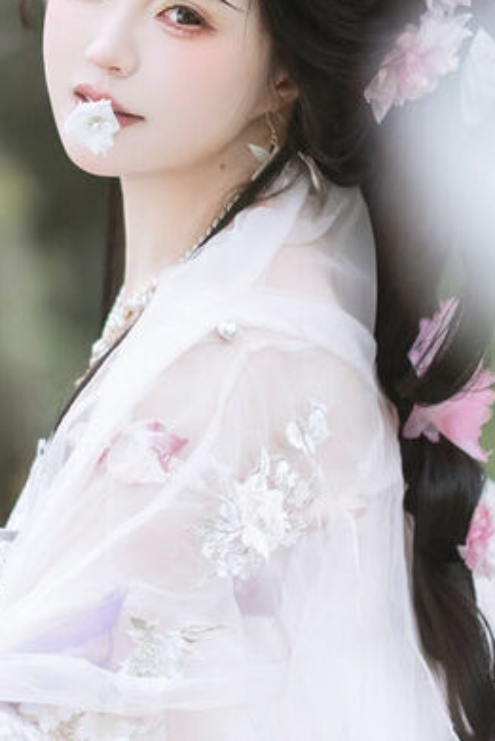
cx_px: 245
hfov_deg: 4.0
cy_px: 179
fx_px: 7047
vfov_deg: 6.0
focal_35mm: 342
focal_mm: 85
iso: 100
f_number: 1.4
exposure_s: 1/1250
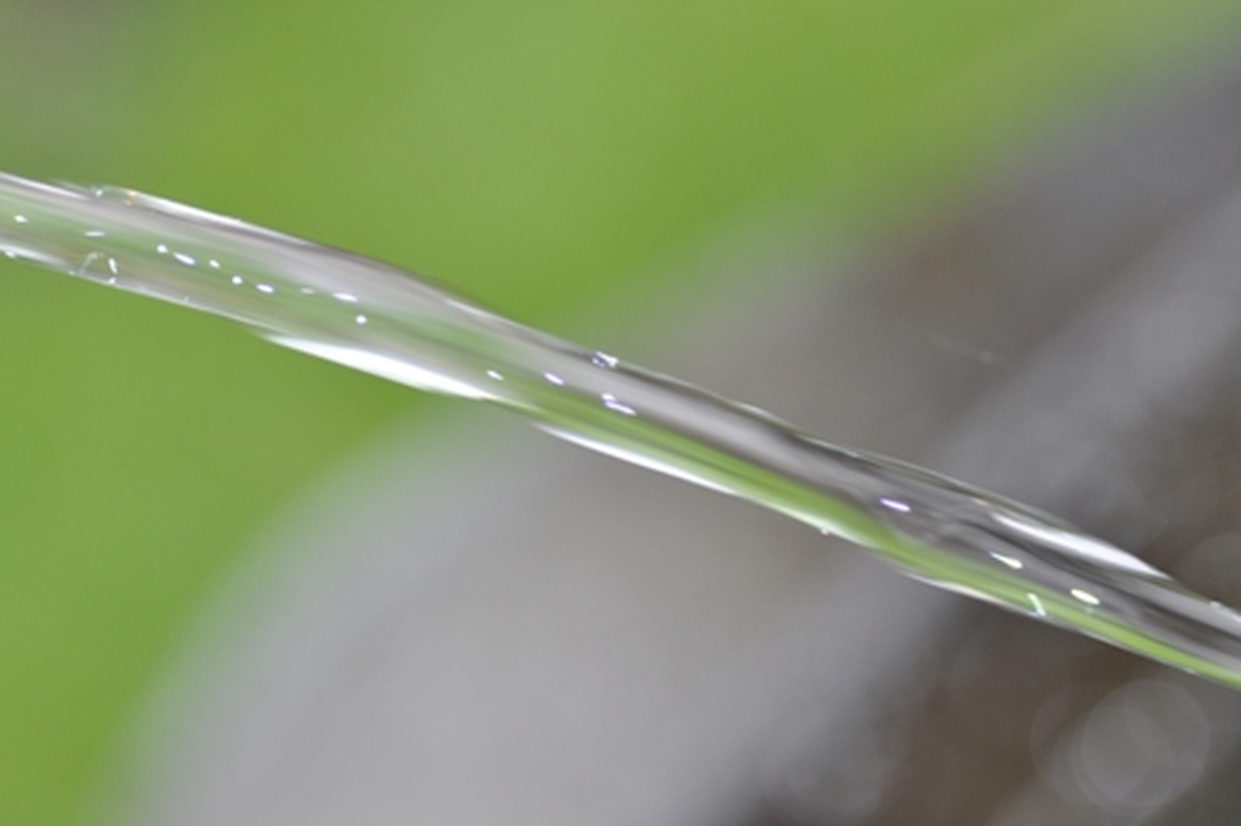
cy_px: 413
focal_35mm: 135
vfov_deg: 10.1
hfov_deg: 15.2
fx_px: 4650
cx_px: 620
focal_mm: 90
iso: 250
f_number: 5
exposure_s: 1/200
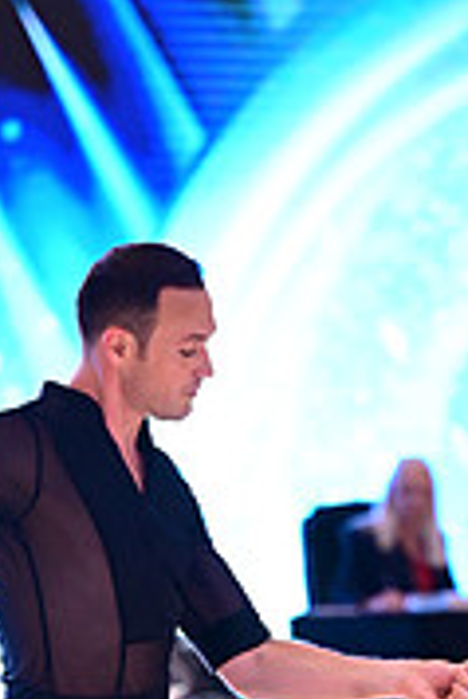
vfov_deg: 5.3
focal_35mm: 390
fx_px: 7590
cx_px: 358
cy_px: 931
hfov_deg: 3.5
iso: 2000
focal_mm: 120
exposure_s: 1/320
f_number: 2.8
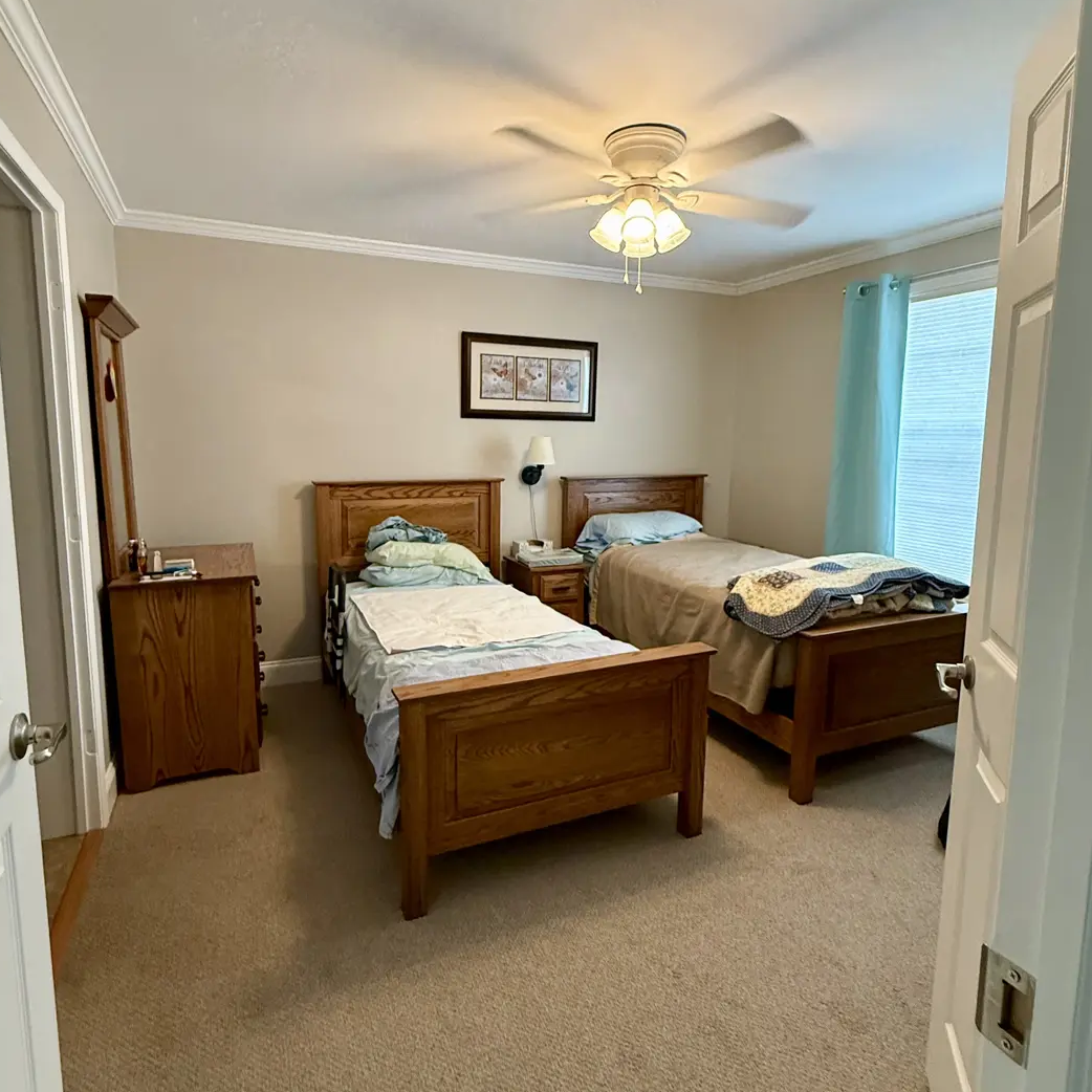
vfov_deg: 77.6
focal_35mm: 19
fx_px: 678
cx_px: 536
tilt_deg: -3.8
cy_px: 525
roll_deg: -0.6
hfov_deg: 77.7
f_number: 2.2
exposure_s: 1/60
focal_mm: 2.22
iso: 320
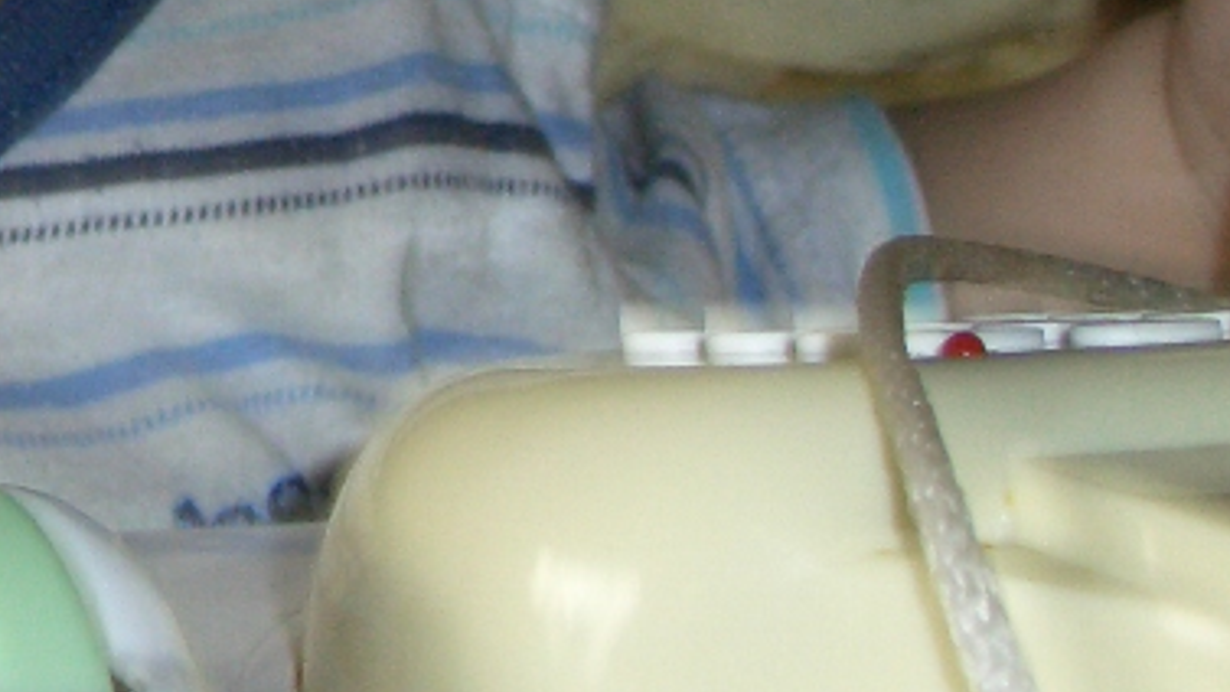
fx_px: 5185
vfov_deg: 7.5
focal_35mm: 159
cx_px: -571
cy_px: -405
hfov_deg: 12.9
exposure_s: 1/60
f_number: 3
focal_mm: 9.2
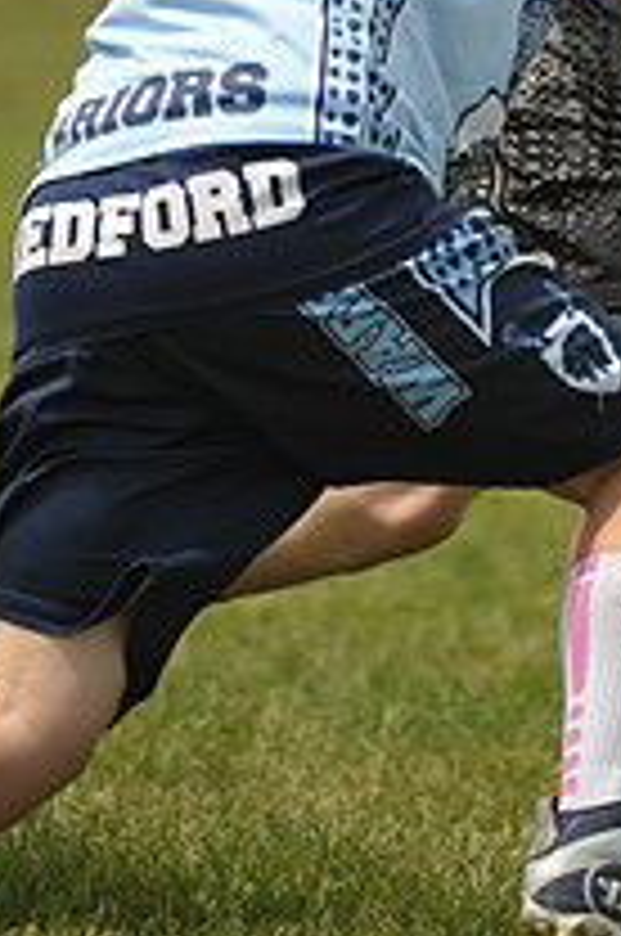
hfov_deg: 1.5
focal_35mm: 921
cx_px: 477
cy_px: -346
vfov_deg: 2.2
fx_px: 23909
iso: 800
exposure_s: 1/4000
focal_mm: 330
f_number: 4
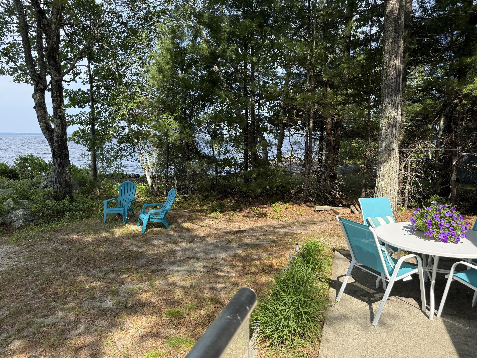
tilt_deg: -6.0
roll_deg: -0.5
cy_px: 179
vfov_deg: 56.8
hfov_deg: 71.6
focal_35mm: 24
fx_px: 331
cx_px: 238
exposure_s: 1/2000
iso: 100
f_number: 1.78
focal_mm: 6.76
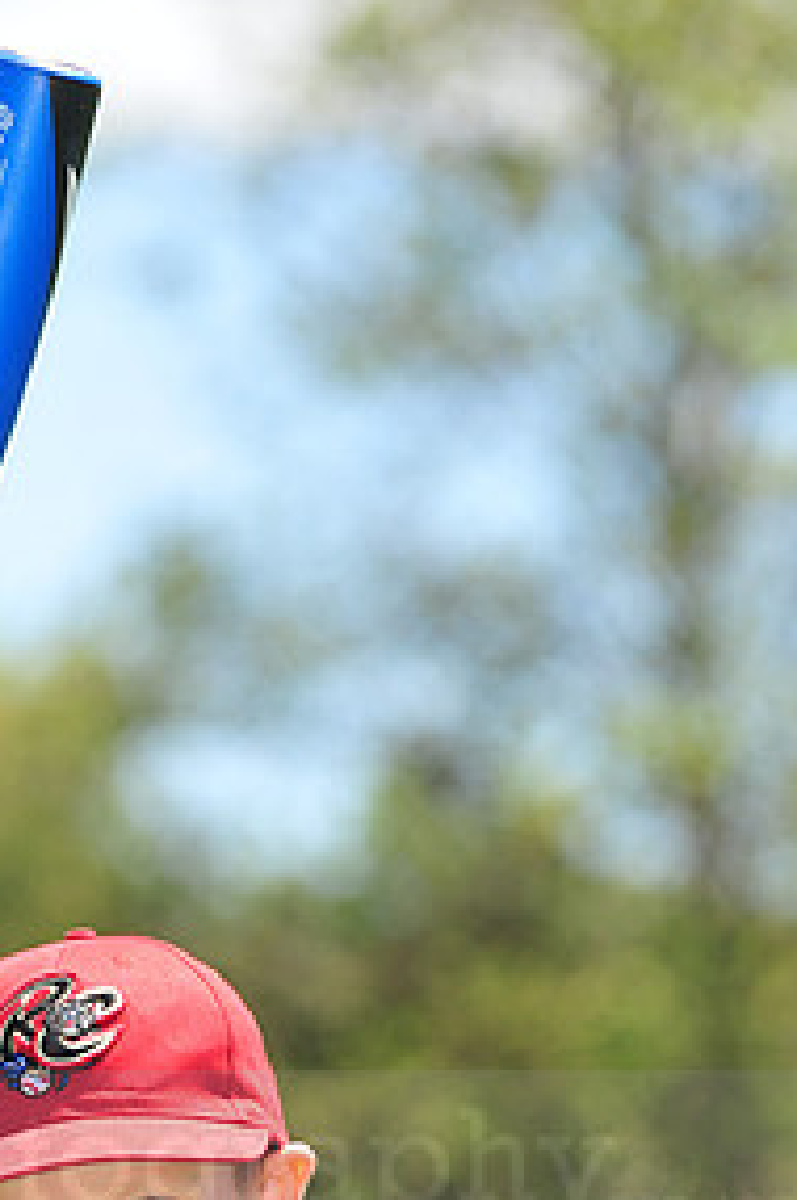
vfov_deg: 6.0
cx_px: 67
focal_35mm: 345
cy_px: 1129
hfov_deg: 4.0
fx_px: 11484
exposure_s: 1/640
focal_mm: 170
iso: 200
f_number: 4.5
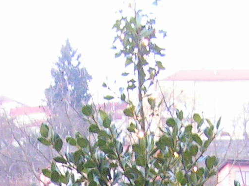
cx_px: 93
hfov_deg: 11.6
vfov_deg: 8.2
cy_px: 405
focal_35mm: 170
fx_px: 1223
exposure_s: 1/6
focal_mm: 6.3
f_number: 2.8
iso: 200
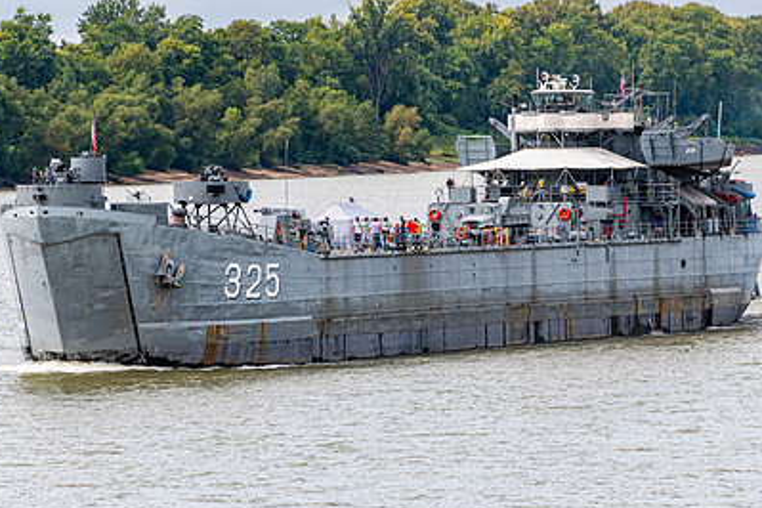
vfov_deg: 3.8
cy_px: 276
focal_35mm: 366
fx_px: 7746
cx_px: 372
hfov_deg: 5.6
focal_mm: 250
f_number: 8
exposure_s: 1/160
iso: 64
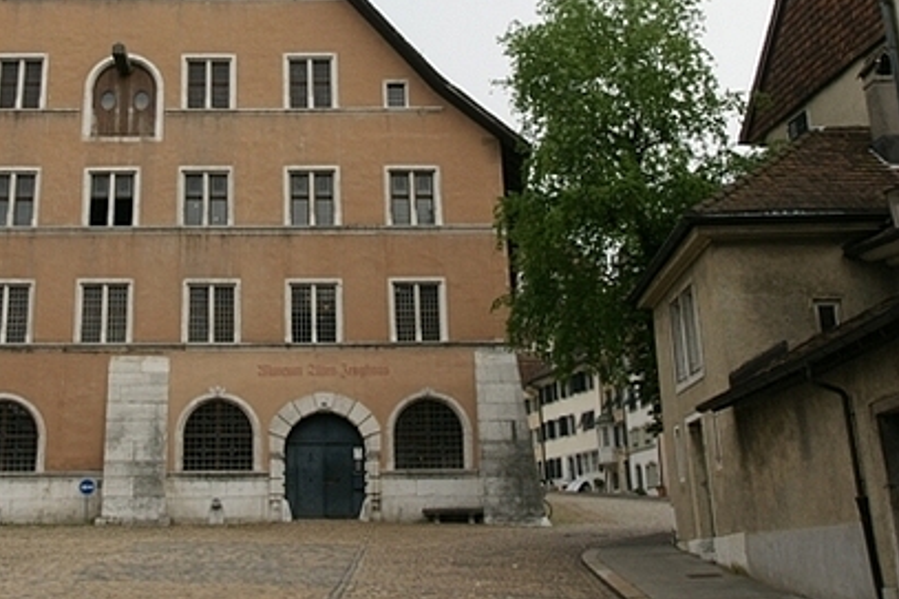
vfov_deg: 26.9
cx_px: 298
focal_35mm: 49
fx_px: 1223
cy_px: 112
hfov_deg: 39.9
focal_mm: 20
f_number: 13
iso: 250
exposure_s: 1/200
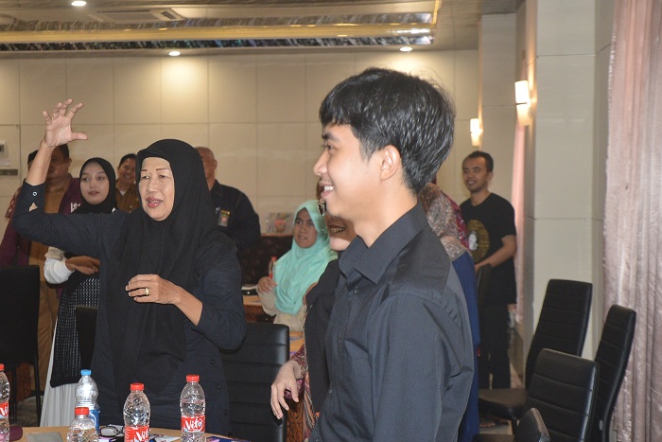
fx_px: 1306
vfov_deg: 19.2
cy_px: 225
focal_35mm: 71
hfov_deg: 28.3
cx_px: 246
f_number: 5.6
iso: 2000
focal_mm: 55
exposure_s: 1/100
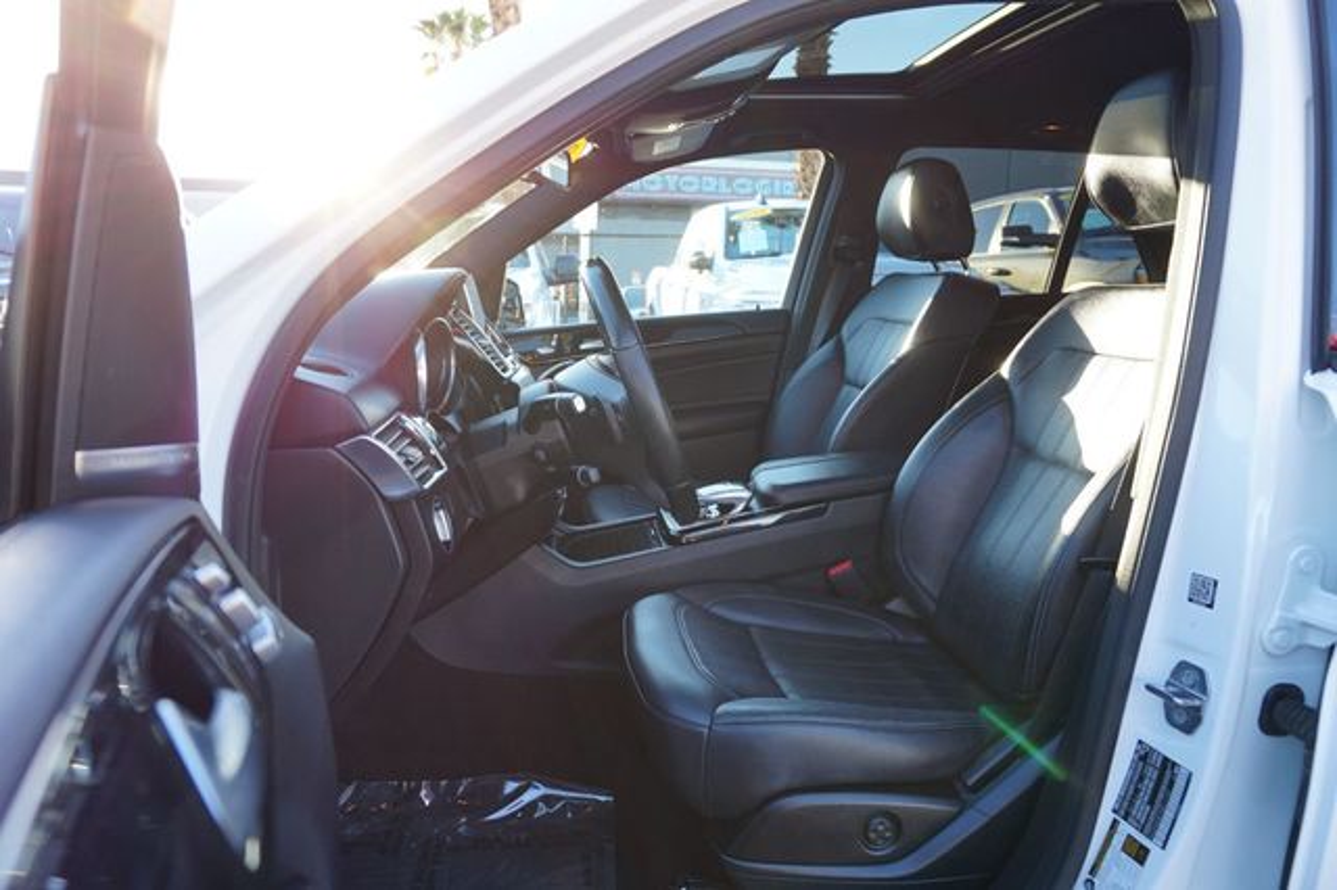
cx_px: 668
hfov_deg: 73.8
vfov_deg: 53.1
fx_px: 891
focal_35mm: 24
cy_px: 445
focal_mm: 16
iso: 125
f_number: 4
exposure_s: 1/60
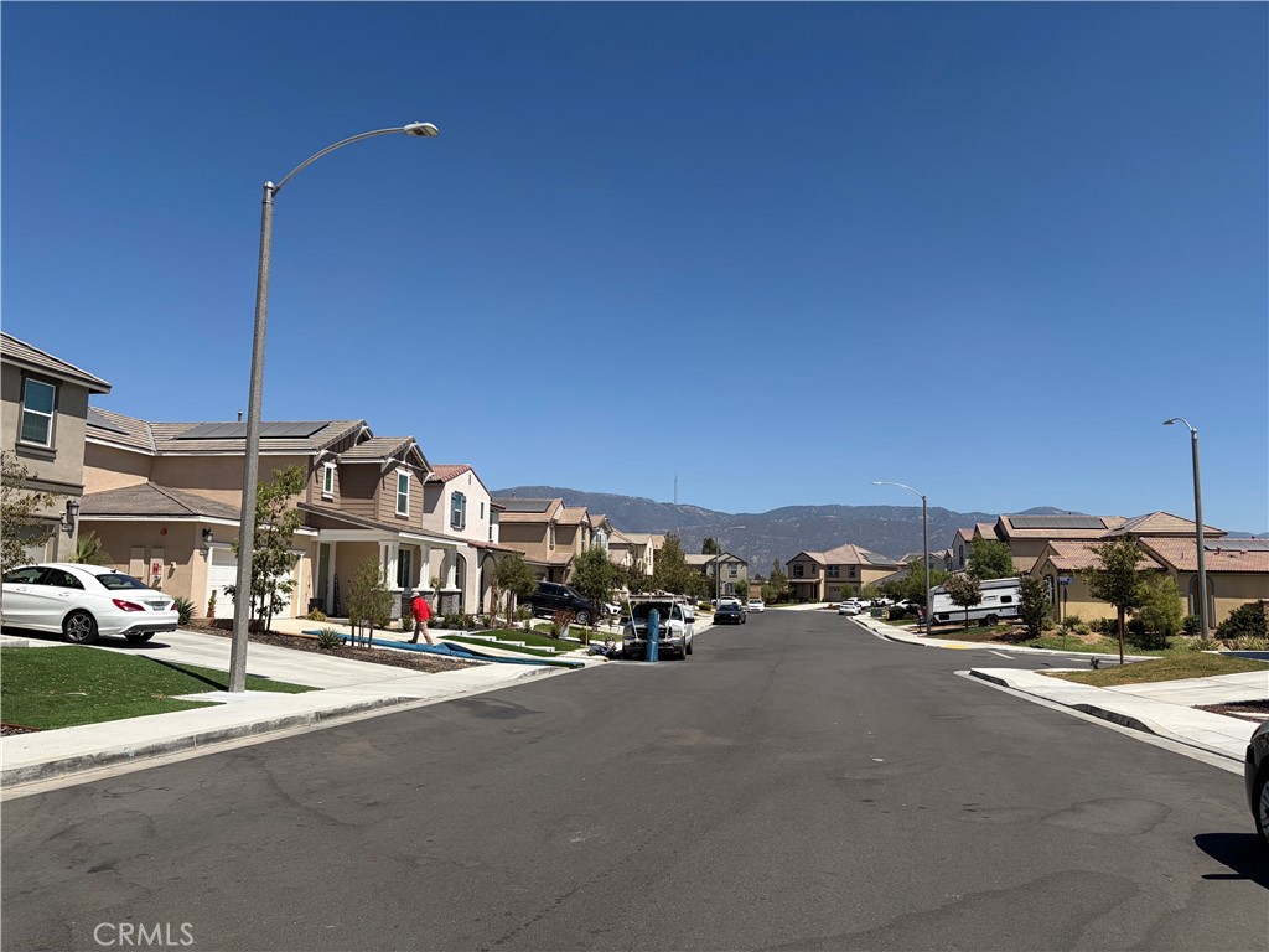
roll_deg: +0.0
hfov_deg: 67.3
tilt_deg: +6.5
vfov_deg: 53.1
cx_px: 634
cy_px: 476
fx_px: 953
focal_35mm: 26
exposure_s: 1/7813
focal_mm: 5.96
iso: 64
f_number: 1.6
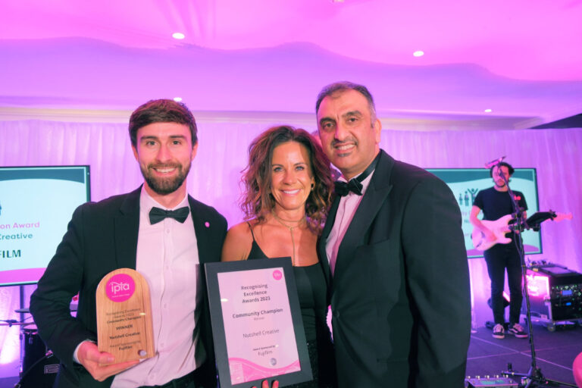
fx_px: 436
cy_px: 194
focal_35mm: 27
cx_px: 291
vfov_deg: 47.9
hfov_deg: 67.4
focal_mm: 18
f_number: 2.8
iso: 500
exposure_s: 1/100
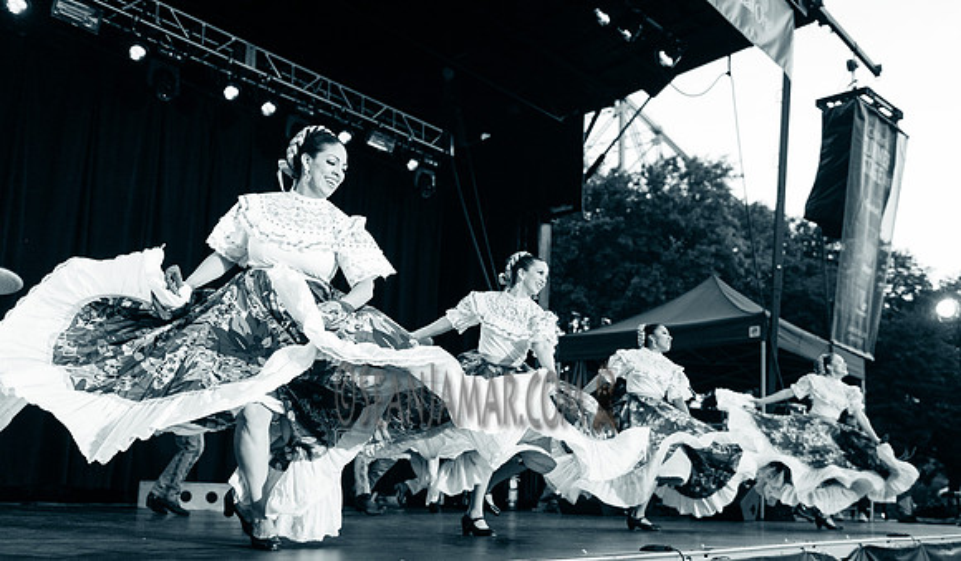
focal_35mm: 37
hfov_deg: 53.9
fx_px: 943
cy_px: 354
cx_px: 530
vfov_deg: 33.0
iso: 4000
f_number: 2.8
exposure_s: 1/1000
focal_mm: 32
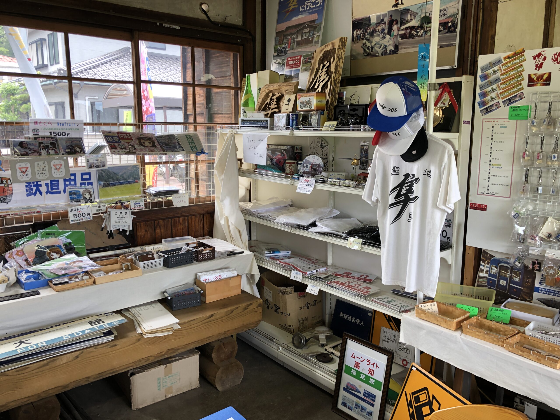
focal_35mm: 28
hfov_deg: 63.4
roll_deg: +0.5
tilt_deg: -10.8
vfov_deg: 49.7
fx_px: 453
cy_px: 210
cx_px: 280
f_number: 1.8
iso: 50
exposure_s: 1/120
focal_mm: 4
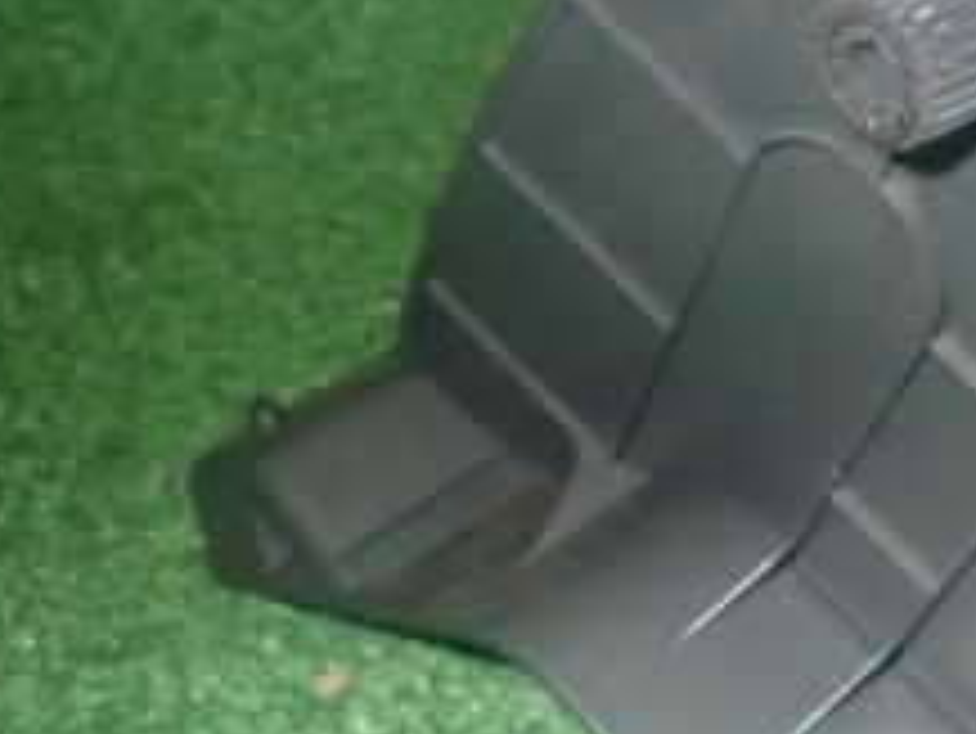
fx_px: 1947
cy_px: 320
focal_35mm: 69
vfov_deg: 21.3
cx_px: 1138
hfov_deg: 25.6
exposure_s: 1/30
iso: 500
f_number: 5.6
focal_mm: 4.5
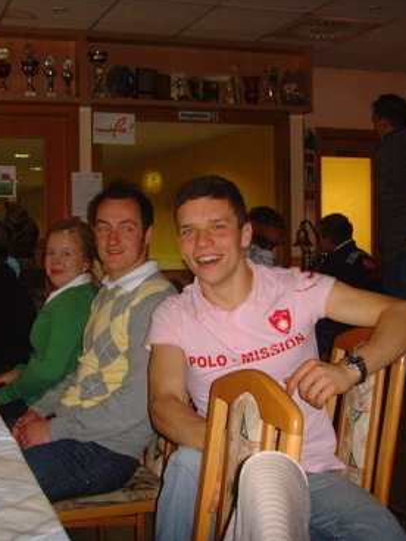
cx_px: 184
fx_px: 829
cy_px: 270
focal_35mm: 53
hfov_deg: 27.5
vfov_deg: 36.2
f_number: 3.5
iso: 200
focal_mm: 6.6
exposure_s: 1/45
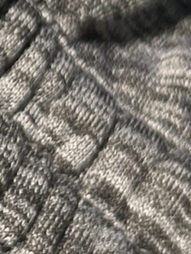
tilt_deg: -57.2
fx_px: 1470
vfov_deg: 9.8
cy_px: -2
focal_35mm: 200
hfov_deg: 7.2
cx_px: -157
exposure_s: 1/50
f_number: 1.5
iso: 80
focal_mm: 5.7
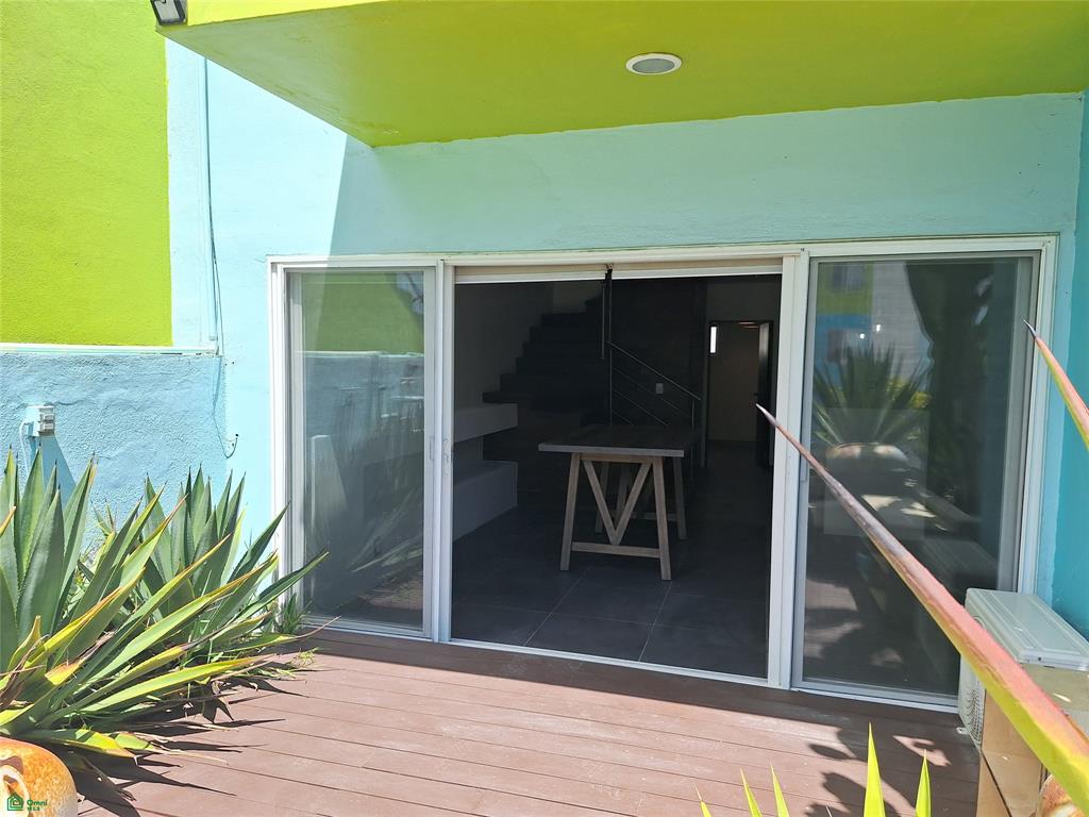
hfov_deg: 73.9
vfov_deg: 58.9
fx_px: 724
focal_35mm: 23
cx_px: 544
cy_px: 408
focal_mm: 5.54
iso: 40
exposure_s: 1/1742
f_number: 1.8
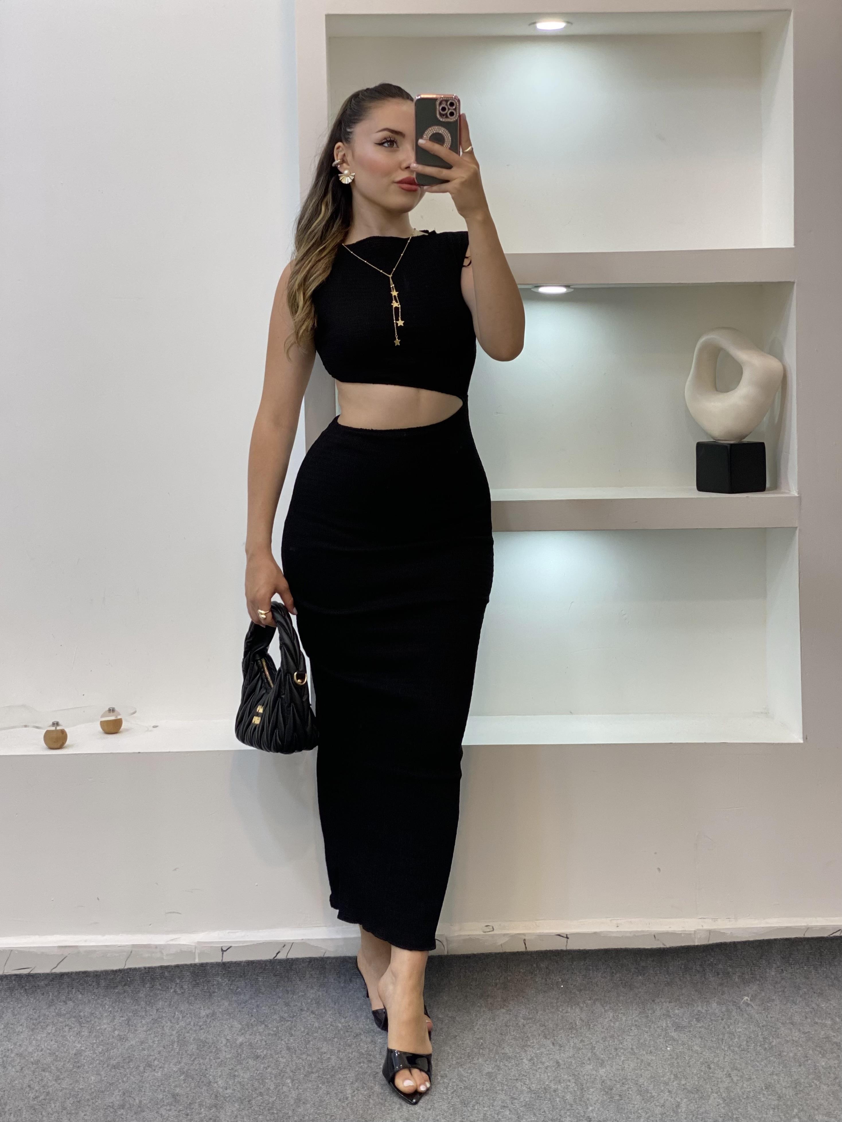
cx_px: 421
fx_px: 1687
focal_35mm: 52
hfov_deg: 28.0
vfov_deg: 36.8
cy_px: 561
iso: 80
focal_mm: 6
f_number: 2
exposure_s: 1/100
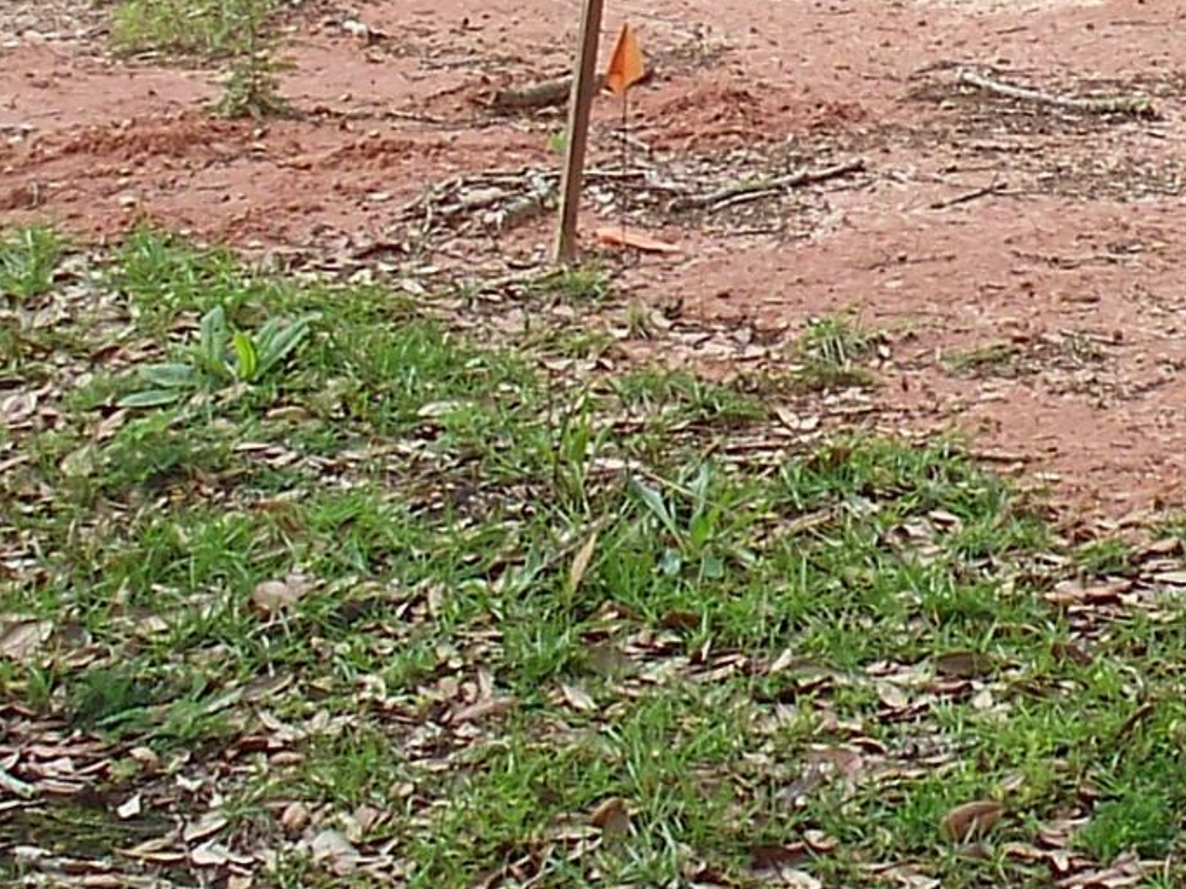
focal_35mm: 158
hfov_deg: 12.2
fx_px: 5413
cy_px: -163
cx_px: 1510
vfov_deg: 9.3
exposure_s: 1/250
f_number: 2.8
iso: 80
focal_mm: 7.54
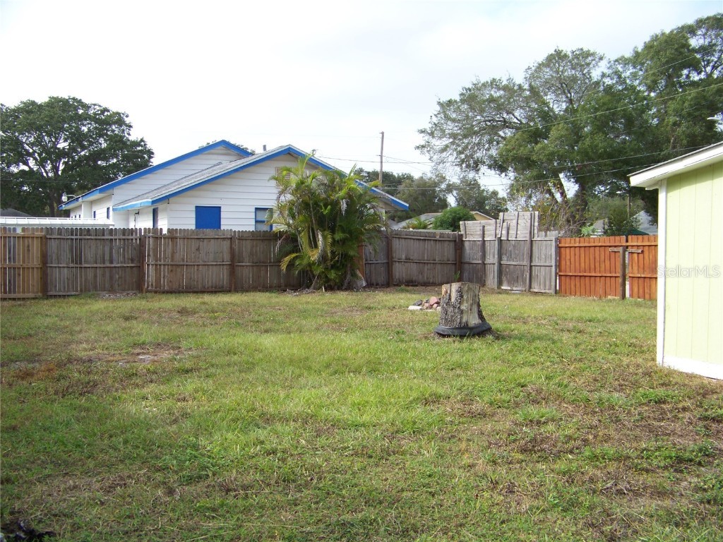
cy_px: 271
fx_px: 752
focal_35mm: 36
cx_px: 362
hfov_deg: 51.4
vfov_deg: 39.7
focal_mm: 5.85
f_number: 2.8
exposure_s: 1/640
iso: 67
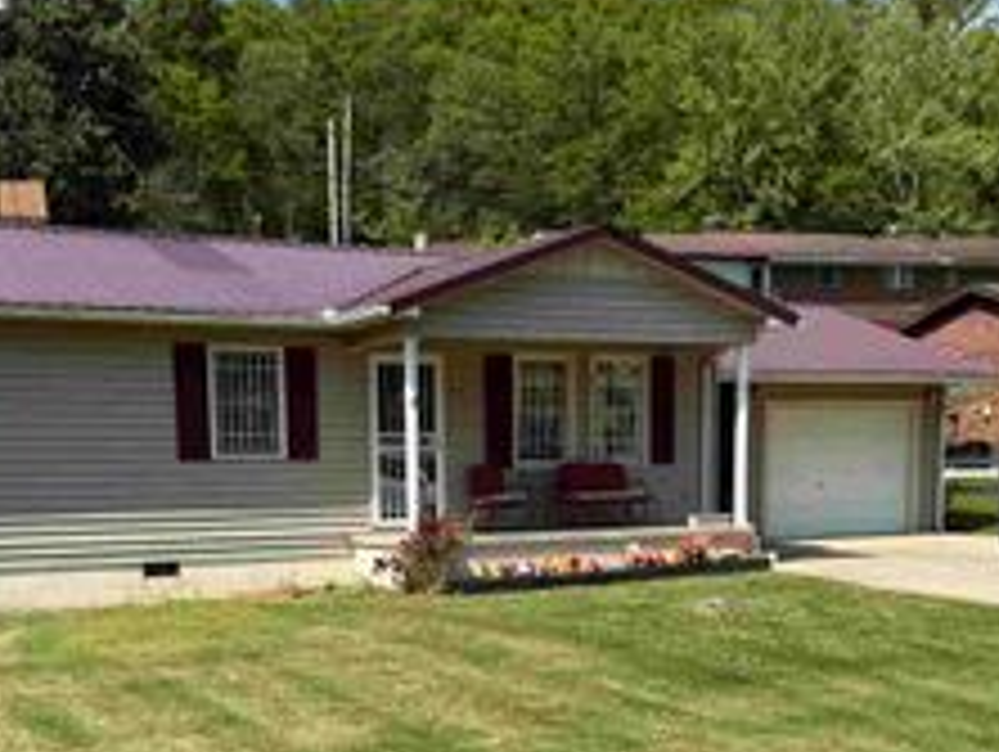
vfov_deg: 26.3
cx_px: 436
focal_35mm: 54
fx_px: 1560
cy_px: 660
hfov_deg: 35.5
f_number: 1.78
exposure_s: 1/4673
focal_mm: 6.76
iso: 80
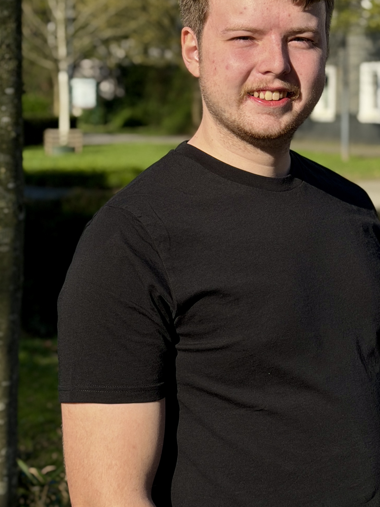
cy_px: 175
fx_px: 1171
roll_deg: -0.3
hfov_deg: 18.4
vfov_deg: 24.3
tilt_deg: +0.0
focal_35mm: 80
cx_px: 259
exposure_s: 1/5587
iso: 64
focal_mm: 6.76
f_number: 1.78
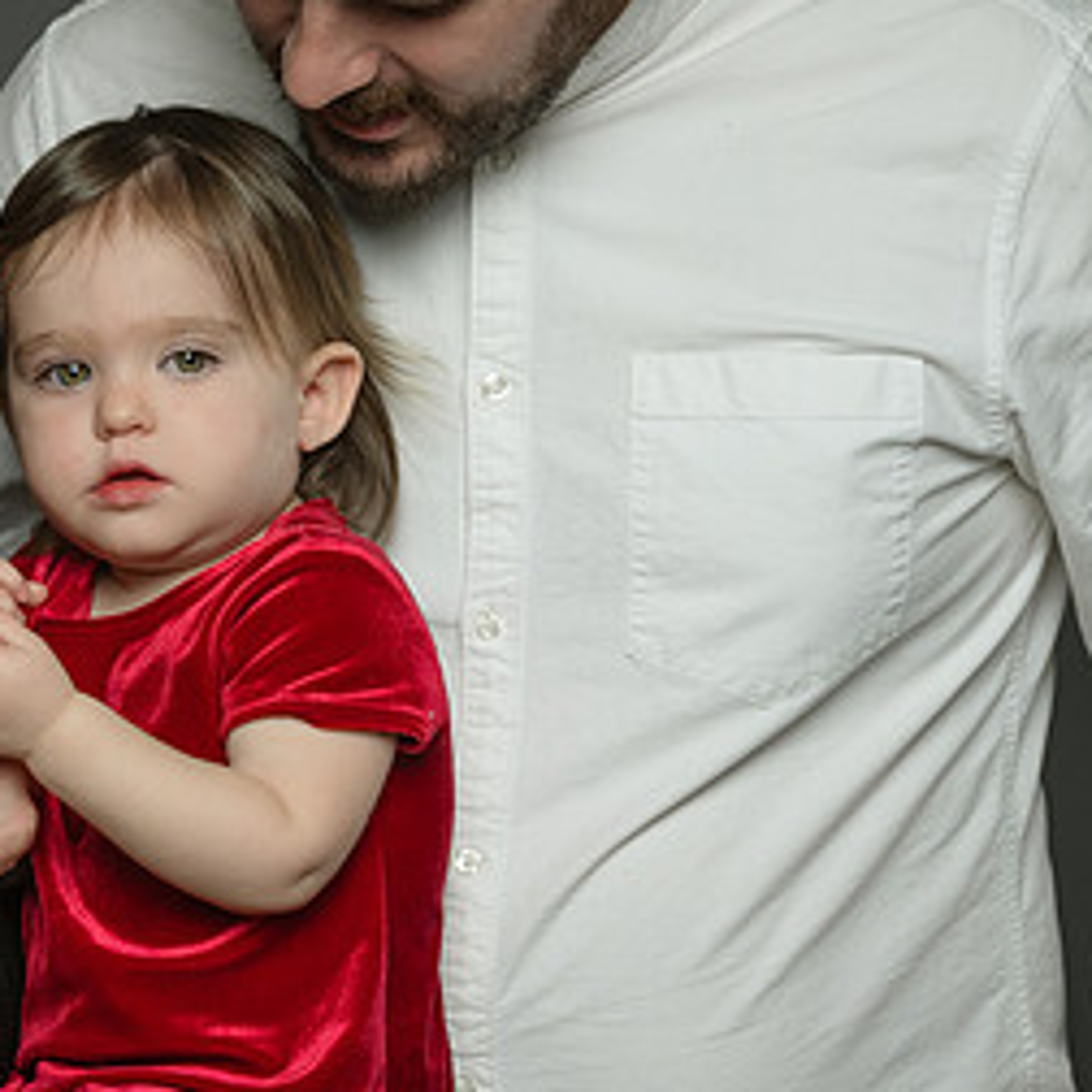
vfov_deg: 7.1
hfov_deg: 7.1
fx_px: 8744
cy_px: 509
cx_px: 100
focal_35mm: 245
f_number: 9
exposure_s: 1/160
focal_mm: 125
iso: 400
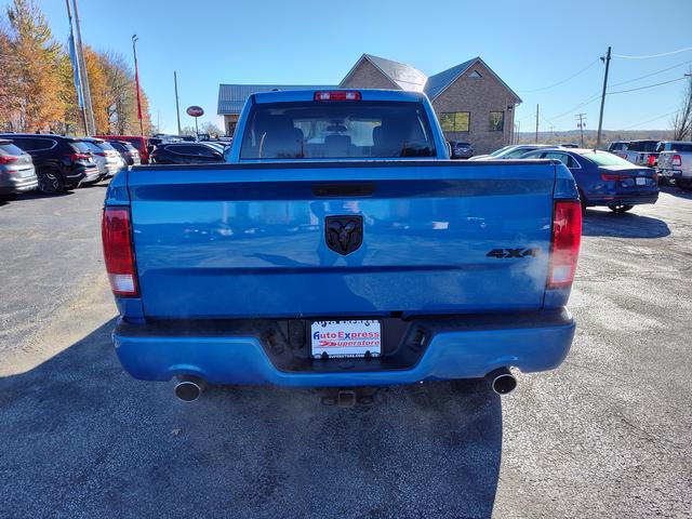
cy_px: 260
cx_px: 346
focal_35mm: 23
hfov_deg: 73.9
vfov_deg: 58.9
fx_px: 460
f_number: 1.88
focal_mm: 5.56
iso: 100
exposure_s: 1/1464
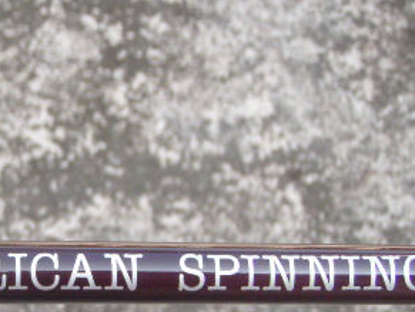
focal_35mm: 112
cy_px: 269
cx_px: -7
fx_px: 1344
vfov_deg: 13.2
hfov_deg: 17.1
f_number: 4
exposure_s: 1/320
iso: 200
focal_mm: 9.13
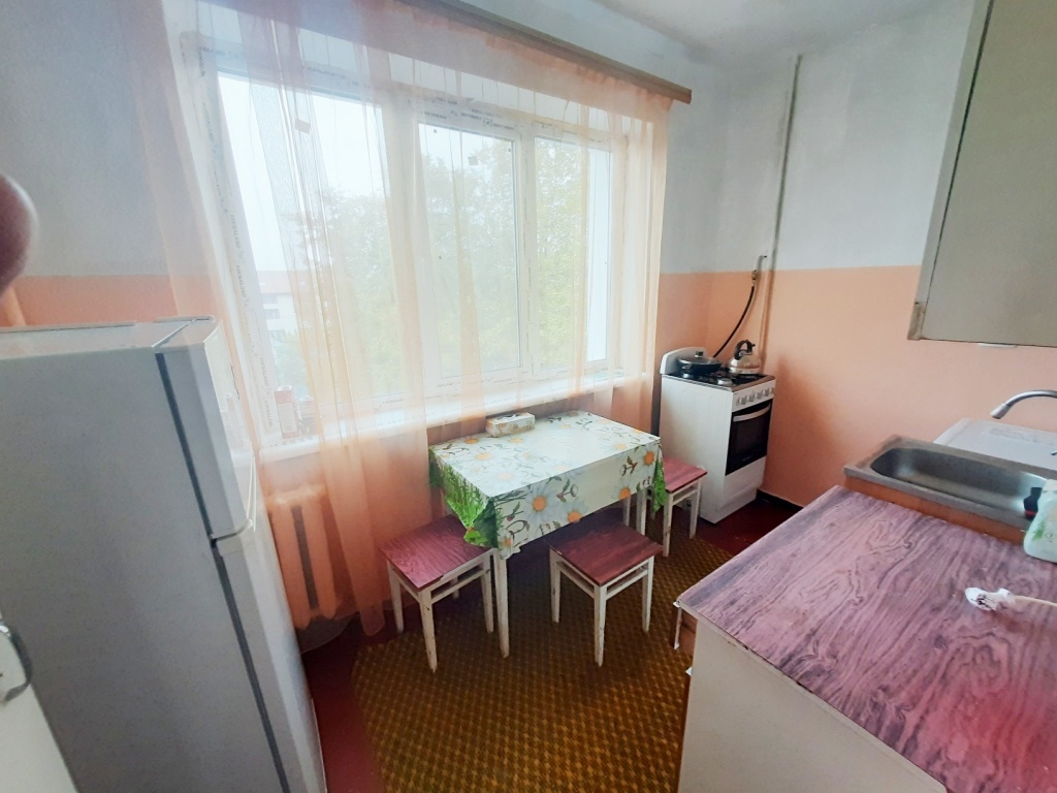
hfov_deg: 106.2
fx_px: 397
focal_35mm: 13
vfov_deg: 89.9
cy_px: 396
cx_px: 528
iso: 80
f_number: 2.2
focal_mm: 1.42
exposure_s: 1/50
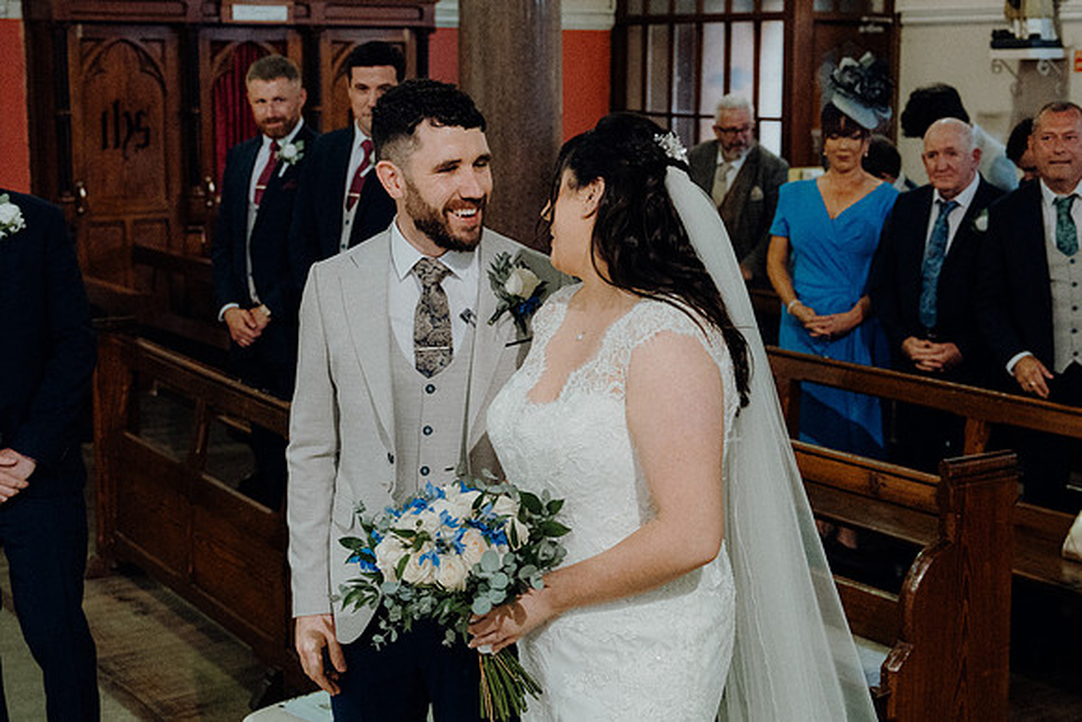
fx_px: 1653
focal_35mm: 55
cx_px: 541
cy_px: 361
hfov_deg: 36.2
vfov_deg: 24.6
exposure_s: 1/200
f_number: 3.5
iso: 5000
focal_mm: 37
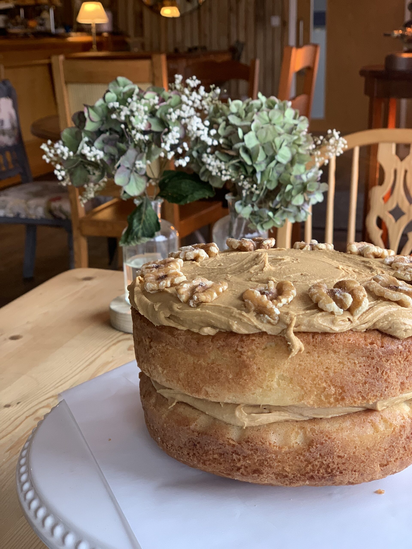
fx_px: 825
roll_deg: +0.4
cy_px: 274
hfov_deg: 28.0
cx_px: 206
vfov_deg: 36.8
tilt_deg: -14.9
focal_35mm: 52
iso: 125
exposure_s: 1/50
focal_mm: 6
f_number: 2.4
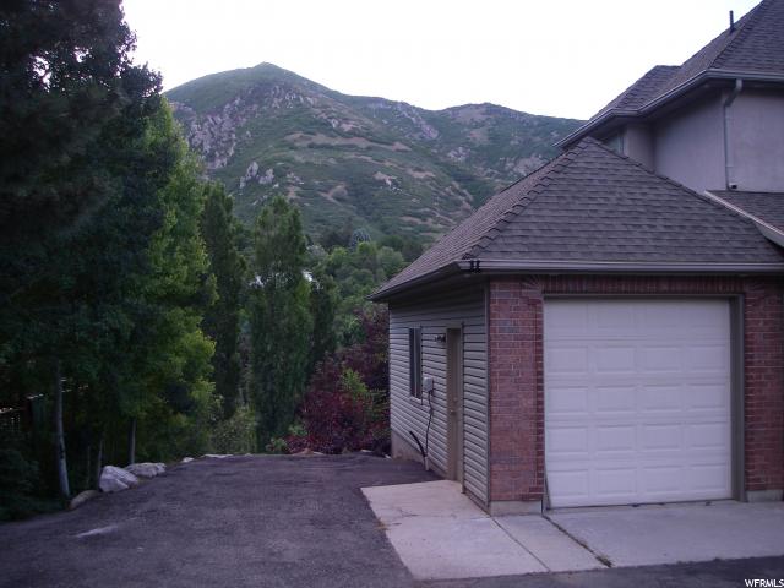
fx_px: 861
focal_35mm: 38
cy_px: 294
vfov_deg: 37.7
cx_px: 392
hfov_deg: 49.0
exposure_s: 1/100
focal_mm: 6.3
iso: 80
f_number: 3.3
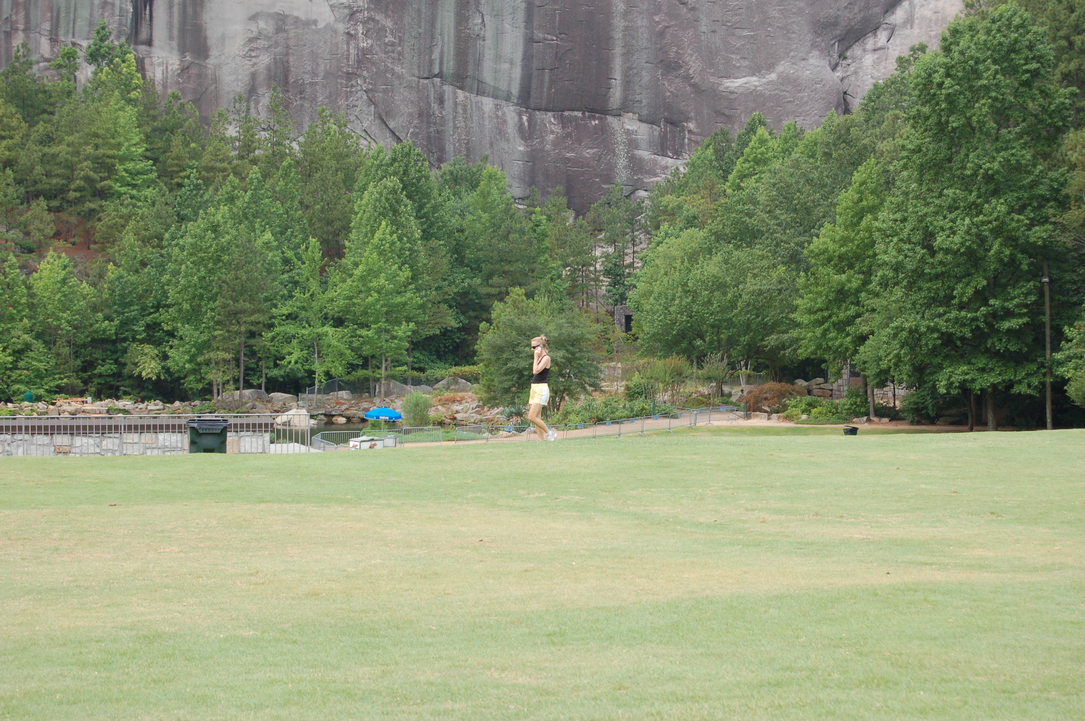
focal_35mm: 82
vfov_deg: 16.5
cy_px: 360
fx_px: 2484
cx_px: 542
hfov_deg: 24.6
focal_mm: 55
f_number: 7.1
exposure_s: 1/200
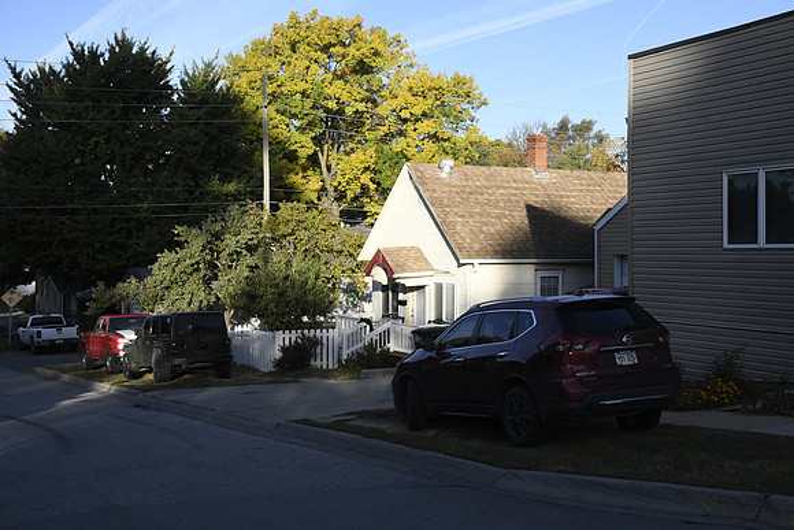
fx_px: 1059
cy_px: 265
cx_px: 397
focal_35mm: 48
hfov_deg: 41.1
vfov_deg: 28.1
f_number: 20
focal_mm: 48
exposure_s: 1/1600
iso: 6400
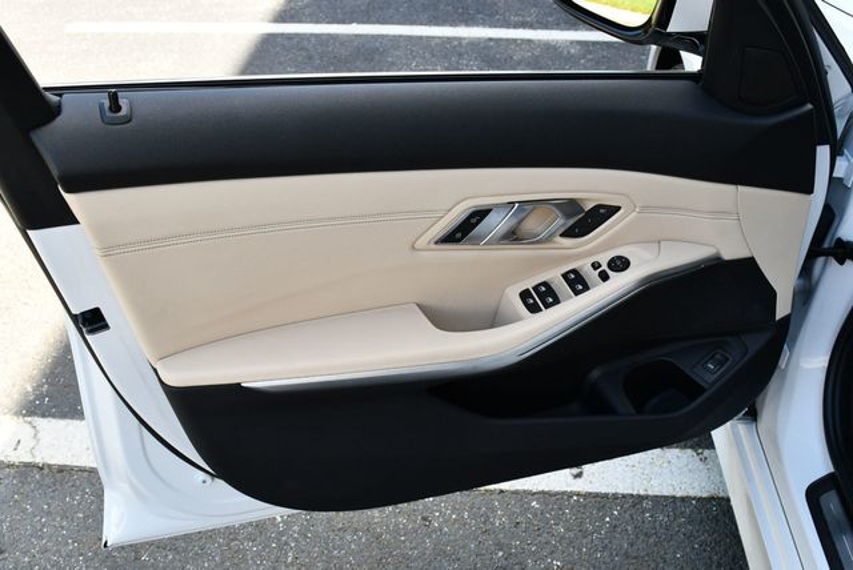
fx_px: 854
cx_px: 426
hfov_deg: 53.1
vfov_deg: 36.9
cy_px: 285
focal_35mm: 36
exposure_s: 1/250
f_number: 5.6
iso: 400
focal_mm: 18
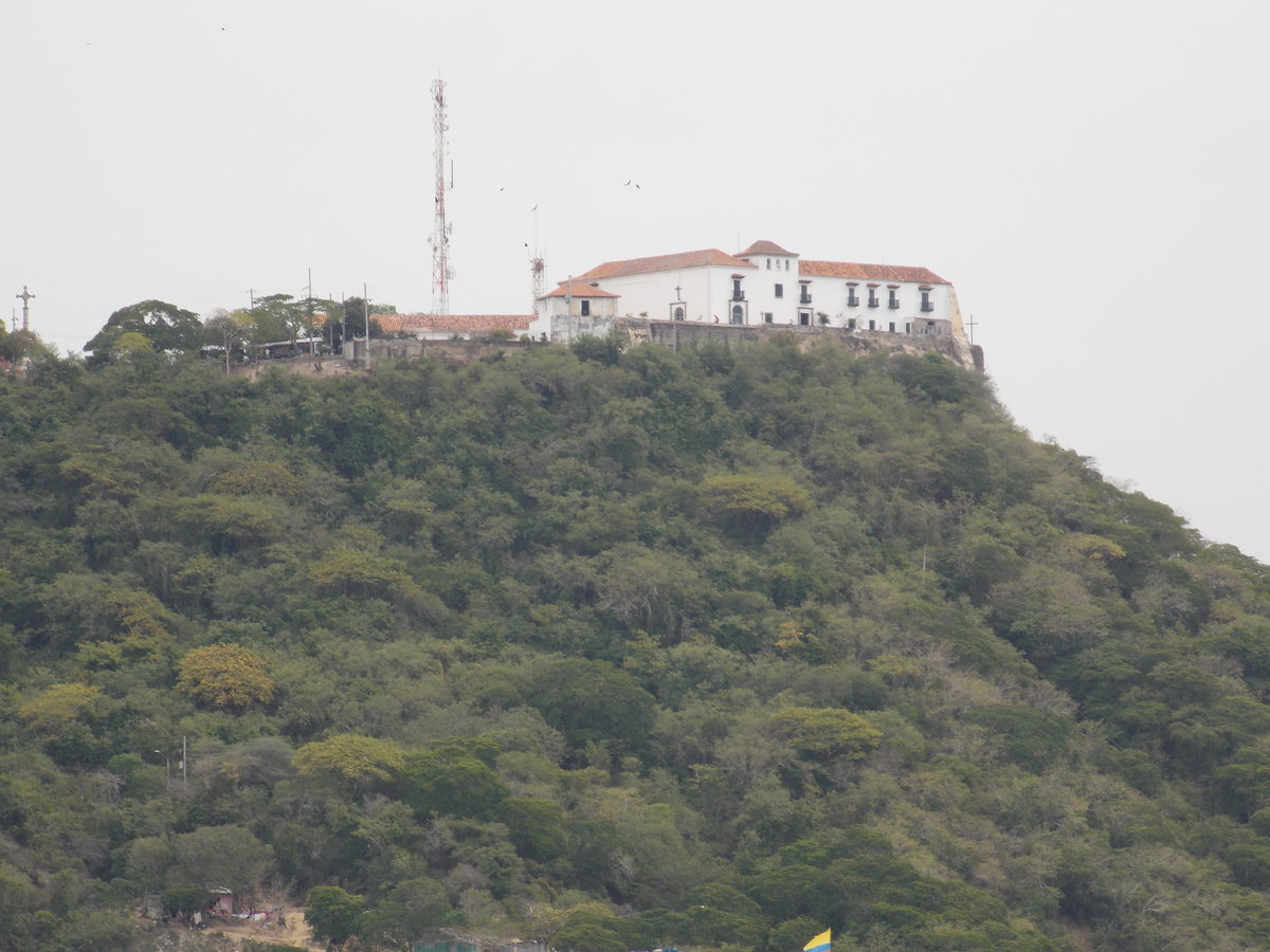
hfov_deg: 7.1
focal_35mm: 280
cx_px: 635
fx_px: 10273
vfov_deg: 5.3
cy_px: 476
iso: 80
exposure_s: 1/250
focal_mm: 49.7
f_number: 5.8
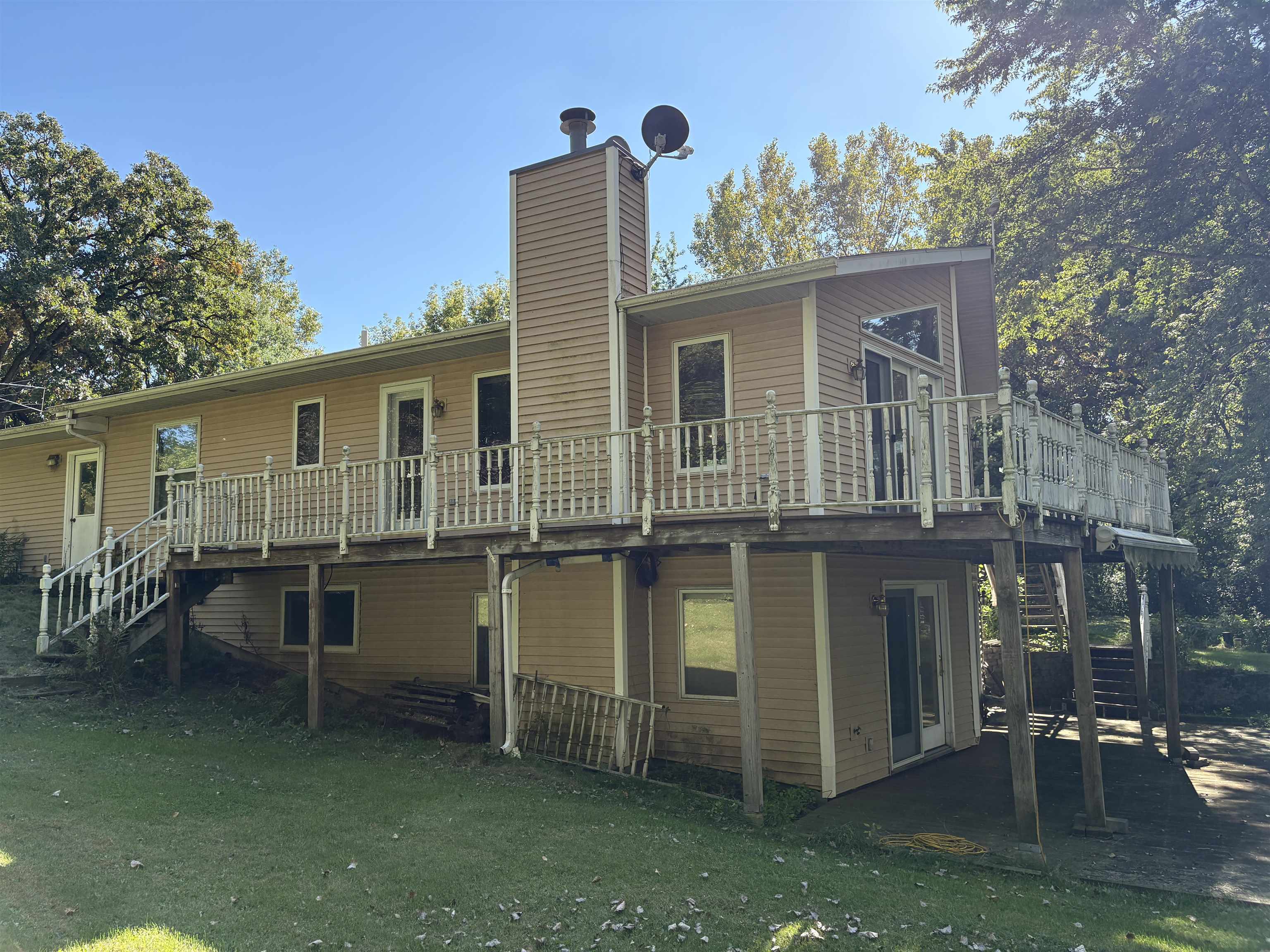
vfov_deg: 53.1
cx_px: 635
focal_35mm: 26
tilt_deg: +7.3
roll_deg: +0.7
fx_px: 954
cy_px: 476
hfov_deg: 67.3
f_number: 1.6
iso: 64
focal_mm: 5.96
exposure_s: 1/1393
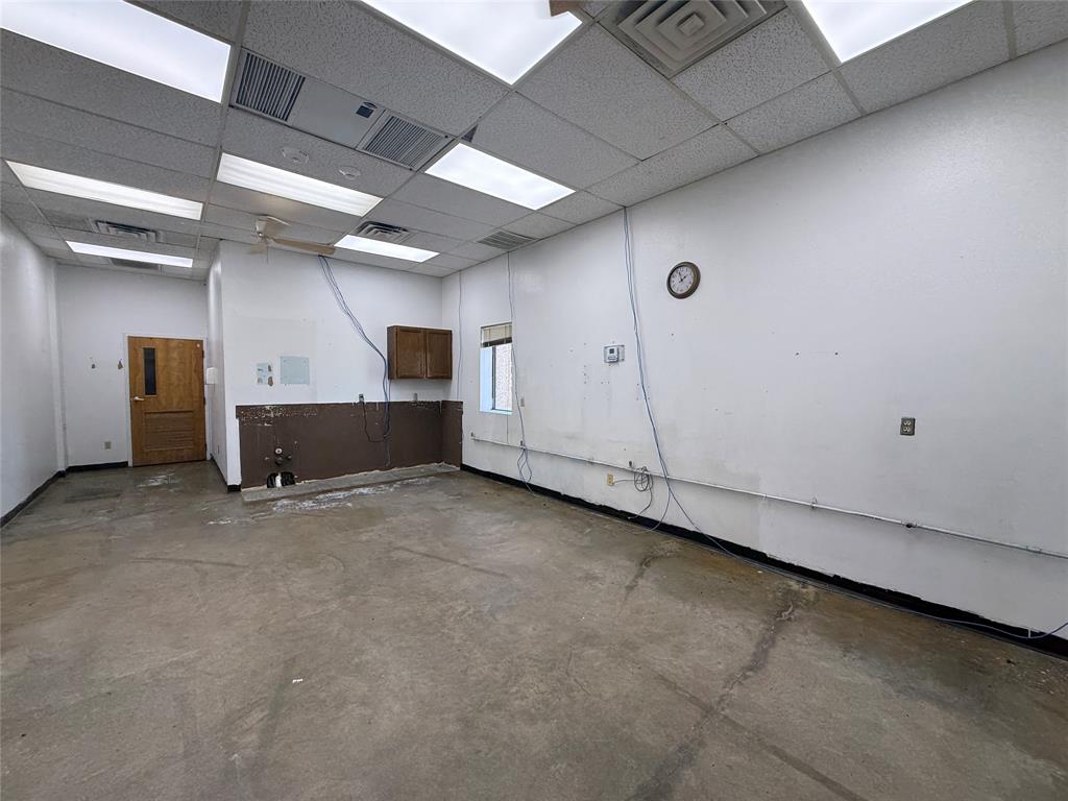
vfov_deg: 85.7
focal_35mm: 14
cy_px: 400
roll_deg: -0.3
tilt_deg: -2.3
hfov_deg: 102.1
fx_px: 432
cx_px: 534
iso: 100
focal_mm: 2.22
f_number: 2.2
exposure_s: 1/120
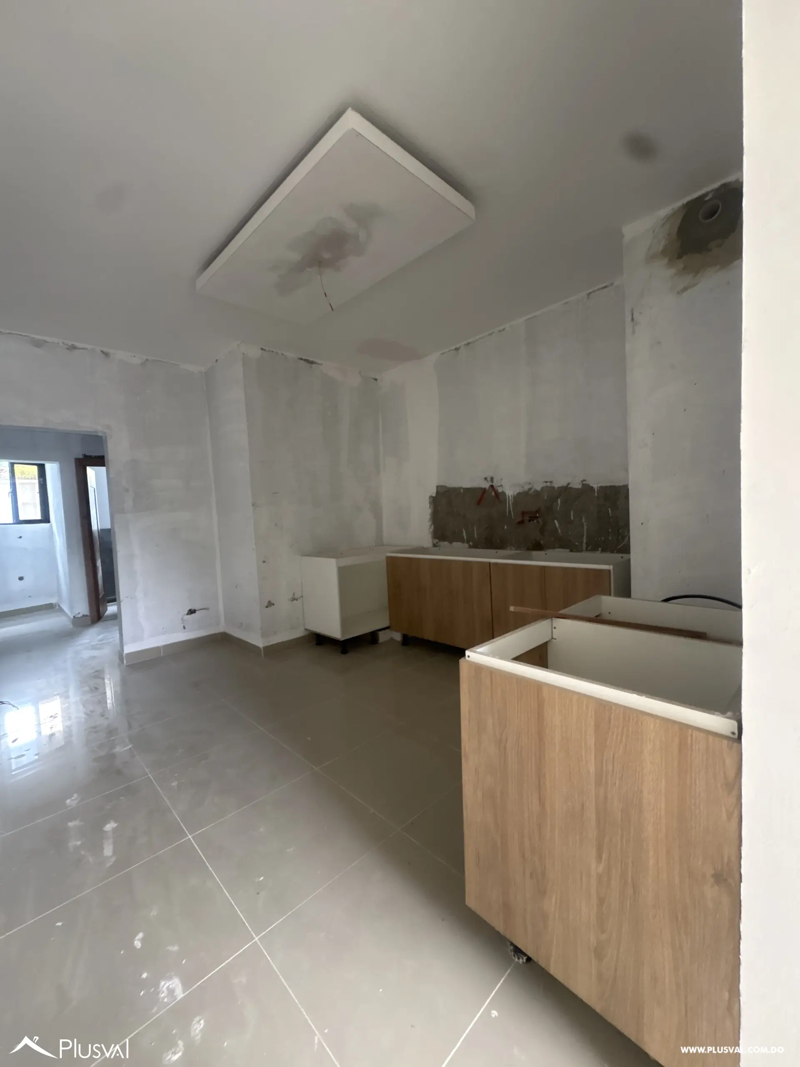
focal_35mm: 14
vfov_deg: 102.1
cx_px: 400
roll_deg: +2.3
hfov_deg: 85.7
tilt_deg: -2.7
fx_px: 431
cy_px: 534
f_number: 2.2
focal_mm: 2.22
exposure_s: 1/60
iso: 640
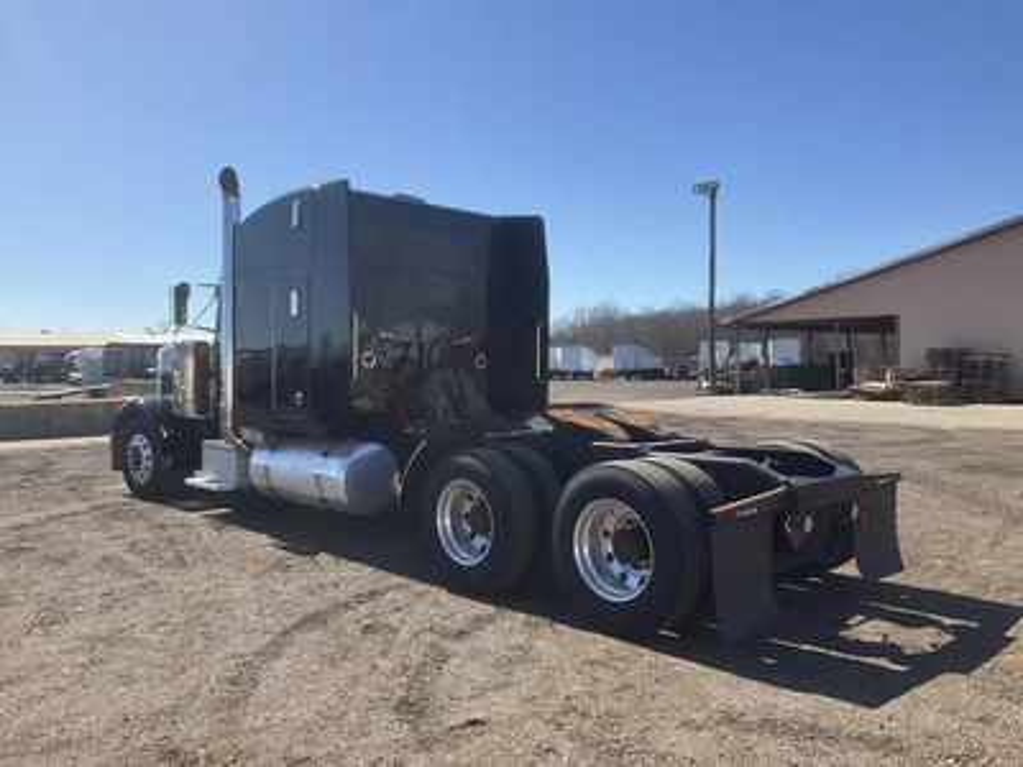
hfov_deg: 61.7
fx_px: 857
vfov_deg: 48.2
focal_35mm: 29
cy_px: 384
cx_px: 512
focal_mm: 3
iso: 25
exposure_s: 1/2058
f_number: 1.8
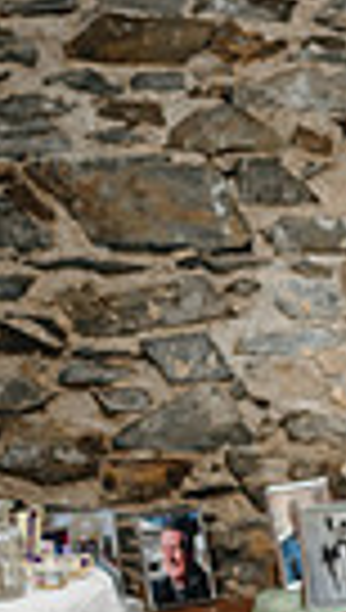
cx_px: 1038
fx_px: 2532
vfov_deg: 13.8
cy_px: 254
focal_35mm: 156
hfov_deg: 7.0
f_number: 2
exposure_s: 1/200
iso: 100
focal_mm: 35
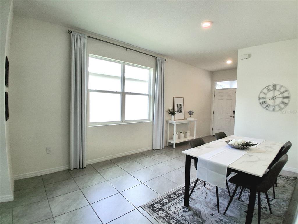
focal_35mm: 17
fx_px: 146
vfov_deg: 74.7
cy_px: 112
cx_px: 149
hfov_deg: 91.0
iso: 50
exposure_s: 1/120
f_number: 2.2
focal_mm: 1.4
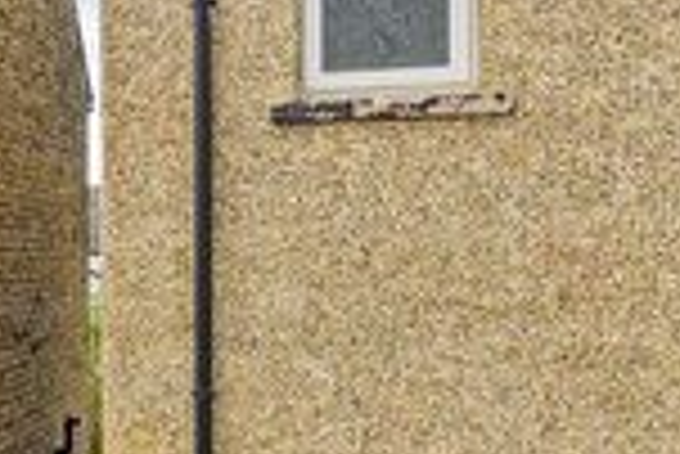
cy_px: 380
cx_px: -464
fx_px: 1229
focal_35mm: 65
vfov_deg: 20.7
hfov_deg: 22.3
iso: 100
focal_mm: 14
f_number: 8
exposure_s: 1/160
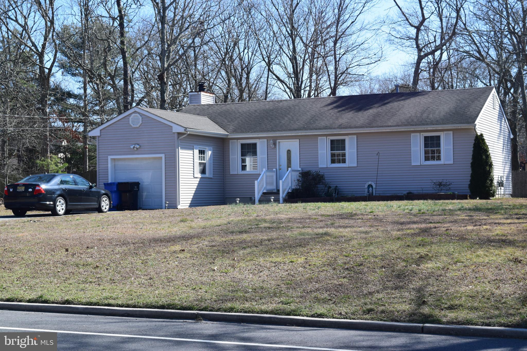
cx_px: 264
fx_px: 988
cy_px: 176
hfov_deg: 29.9
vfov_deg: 20.2
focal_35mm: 68
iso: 400
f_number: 11
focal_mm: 45
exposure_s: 1/400
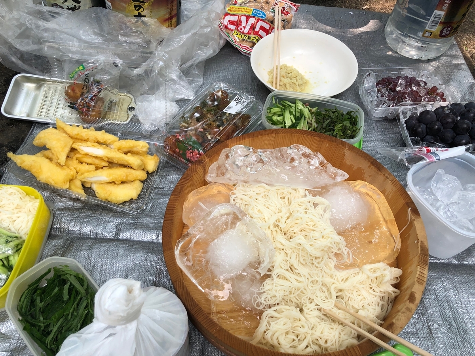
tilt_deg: -51.2
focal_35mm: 28
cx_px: 238
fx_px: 384
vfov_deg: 49.7
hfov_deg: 63.4
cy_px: 178
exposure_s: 1/384
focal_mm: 4
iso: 20
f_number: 1.8
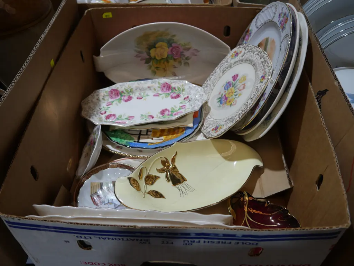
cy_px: 133
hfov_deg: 56.8
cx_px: 177
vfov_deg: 44.2
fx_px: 327
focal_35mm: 32
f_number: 3.6
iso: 200
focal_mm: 16
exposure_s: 1/125
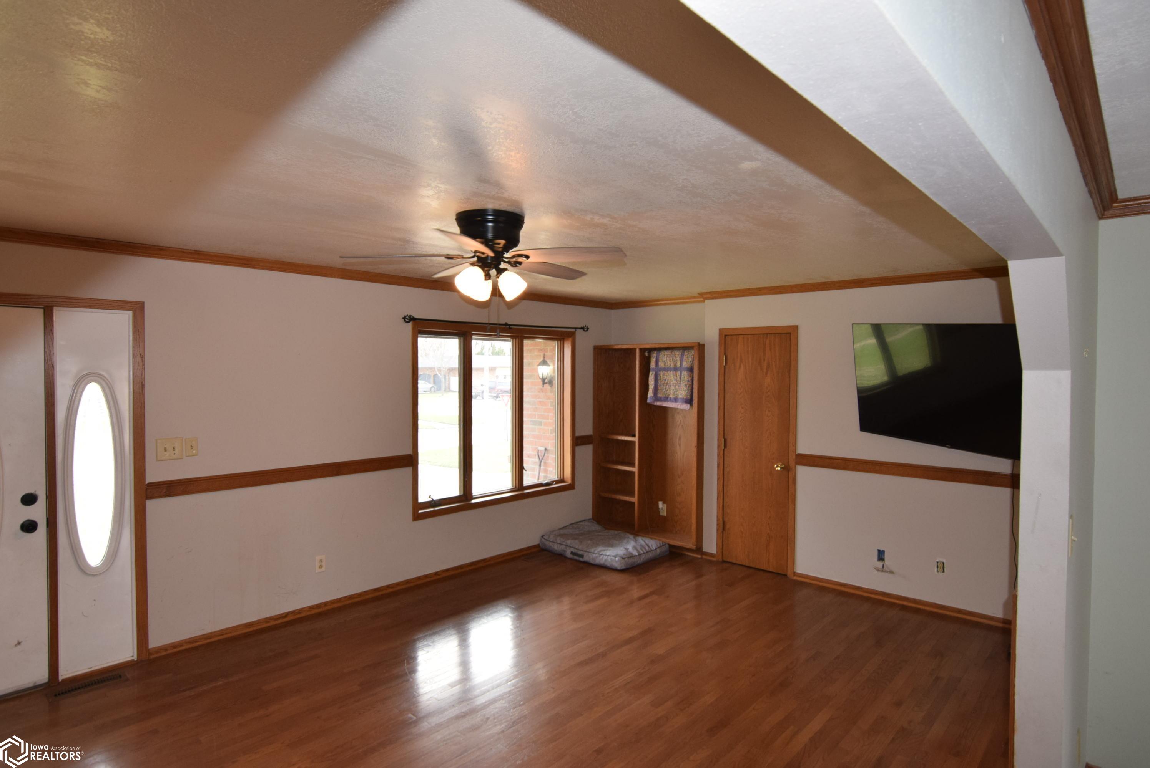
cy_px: 384
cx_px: 575
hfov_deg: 85.4
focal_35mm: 20
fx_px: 623
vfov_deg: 63.3
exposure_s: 1/125
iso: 800
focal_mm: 13
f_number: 5.6
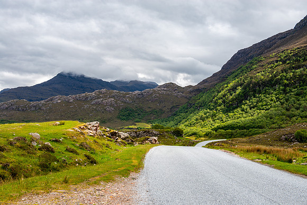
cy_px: 102
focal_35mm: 48
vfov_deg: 28.1
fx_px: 409
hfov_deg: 41.1
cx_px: 154
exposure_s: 1/200
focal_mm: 48
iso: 100
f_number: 7.1
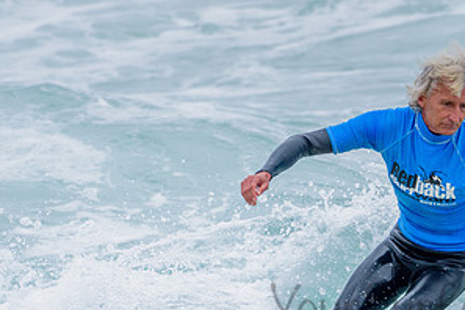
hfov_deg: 1.7
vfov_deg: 1.1
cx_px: 407
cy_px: 328
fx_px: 15447
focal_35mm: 1196
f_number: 5.6
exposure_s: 1/2000
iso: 800
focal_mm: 500
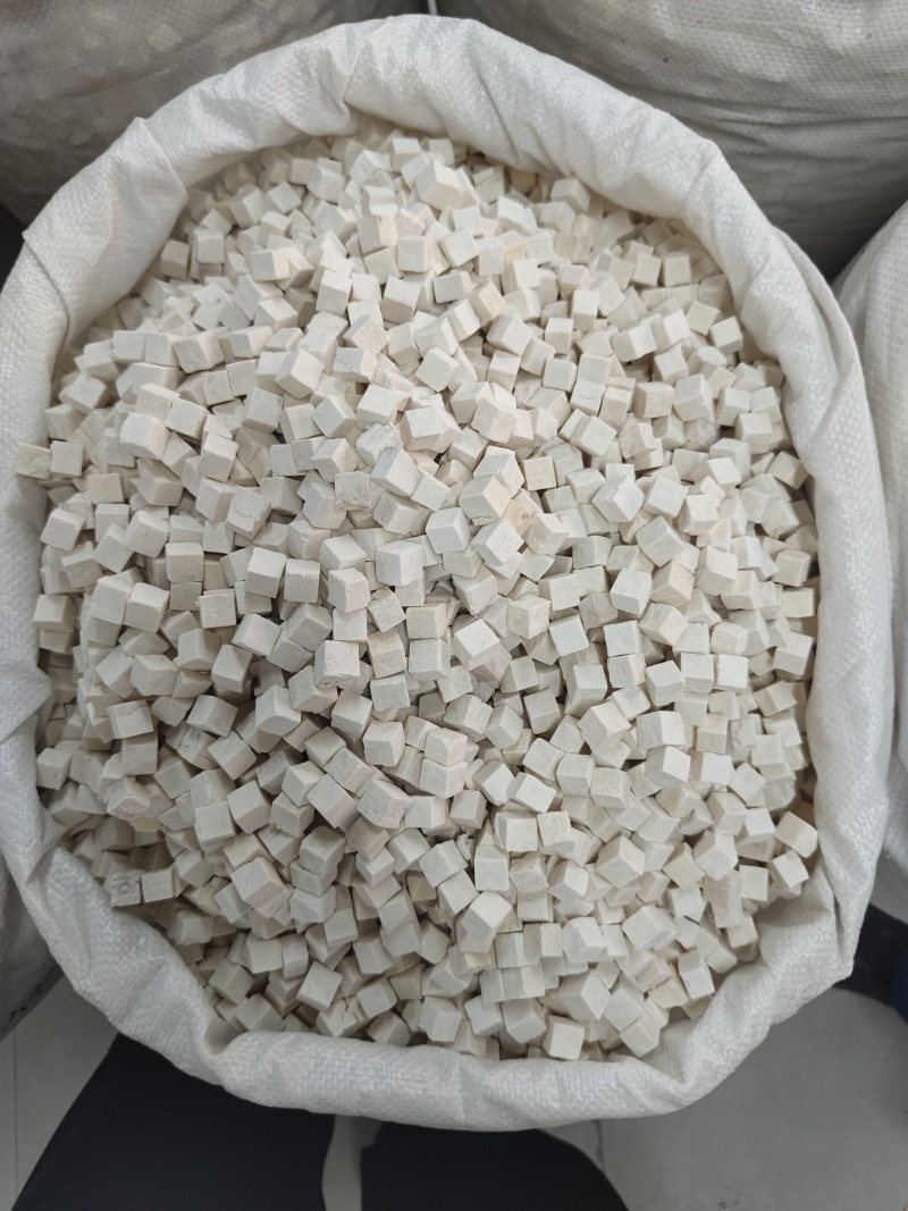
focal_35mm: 24
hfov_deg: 56.8
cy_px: 606
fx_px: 840
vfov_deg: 71.6
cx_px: 454
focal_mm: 5.56
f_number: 1.88
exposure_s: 1/100
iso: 208
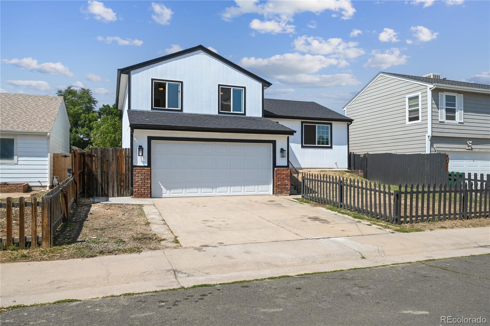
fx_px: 333
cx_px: 245
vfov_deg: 52.2
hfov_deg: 72.6
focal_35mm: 24
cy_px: 163
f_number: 10
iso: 400
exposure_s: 1/1000
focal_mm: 24.5
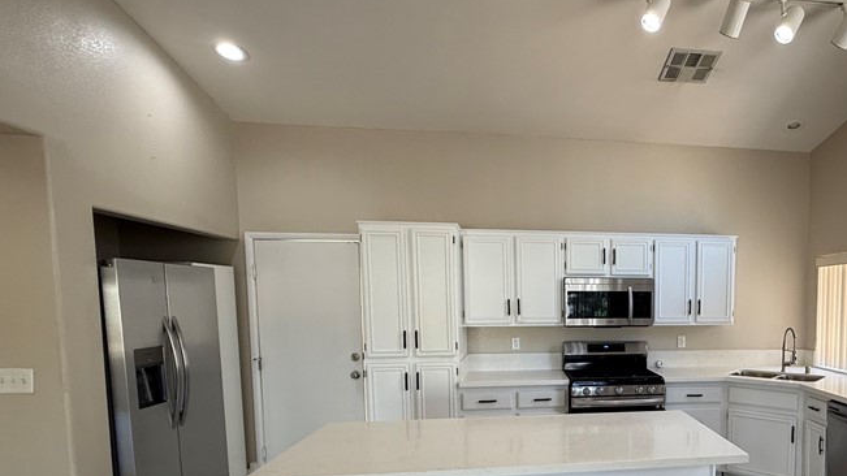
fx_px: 539
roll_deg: +0.3
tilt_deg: -5.4
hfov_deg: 72.1
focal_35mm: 24
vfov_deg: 46.2
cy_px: 347
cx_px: 614
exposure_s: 1/120
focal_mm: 2.22
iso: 125
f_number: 2.2
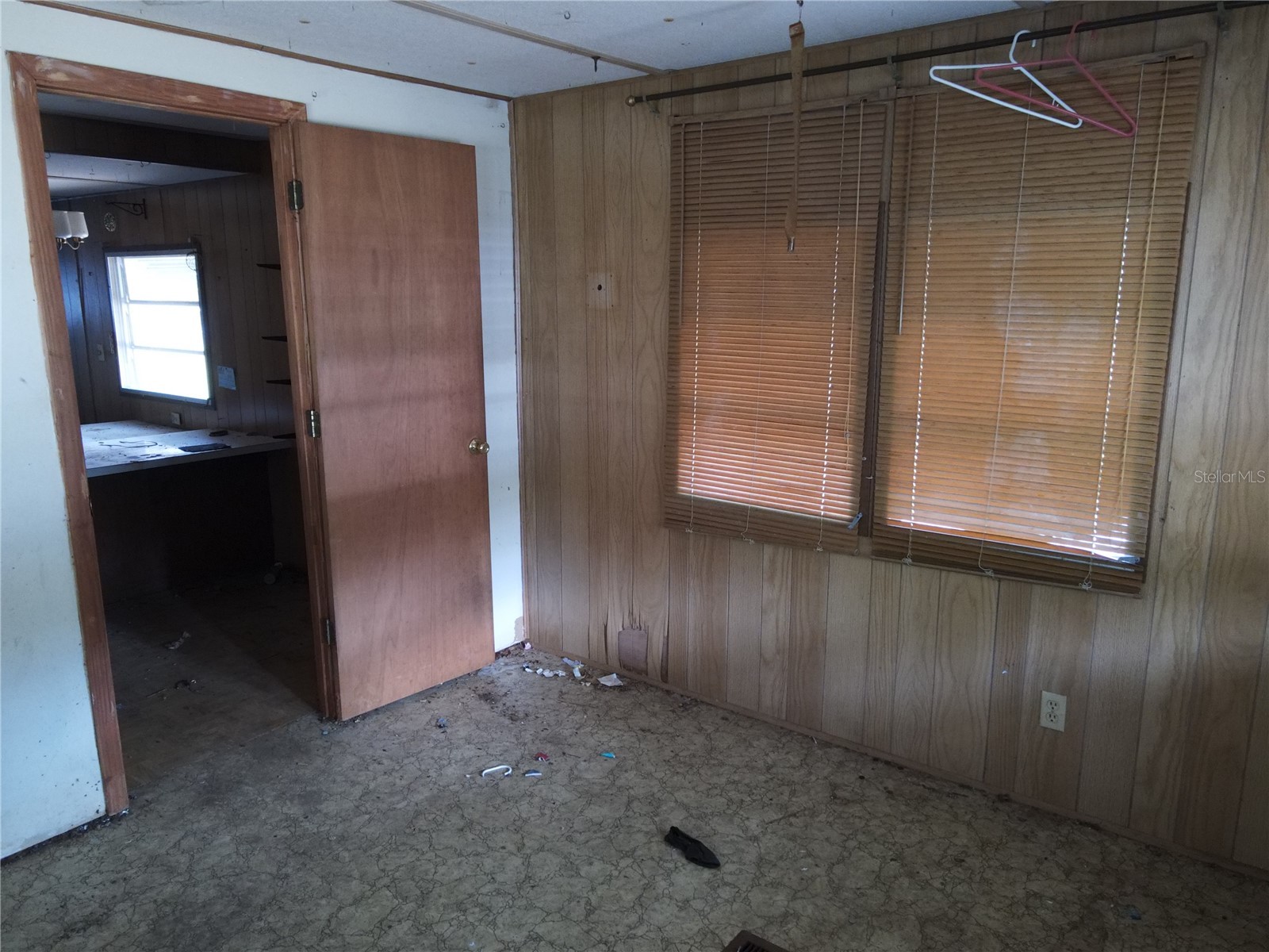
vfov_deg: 56.8
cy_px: 476
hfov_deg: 71.6
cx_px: 634
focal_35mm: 24
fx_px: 880
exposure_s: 1/5
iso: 790
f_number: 2.8
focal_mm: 4.5
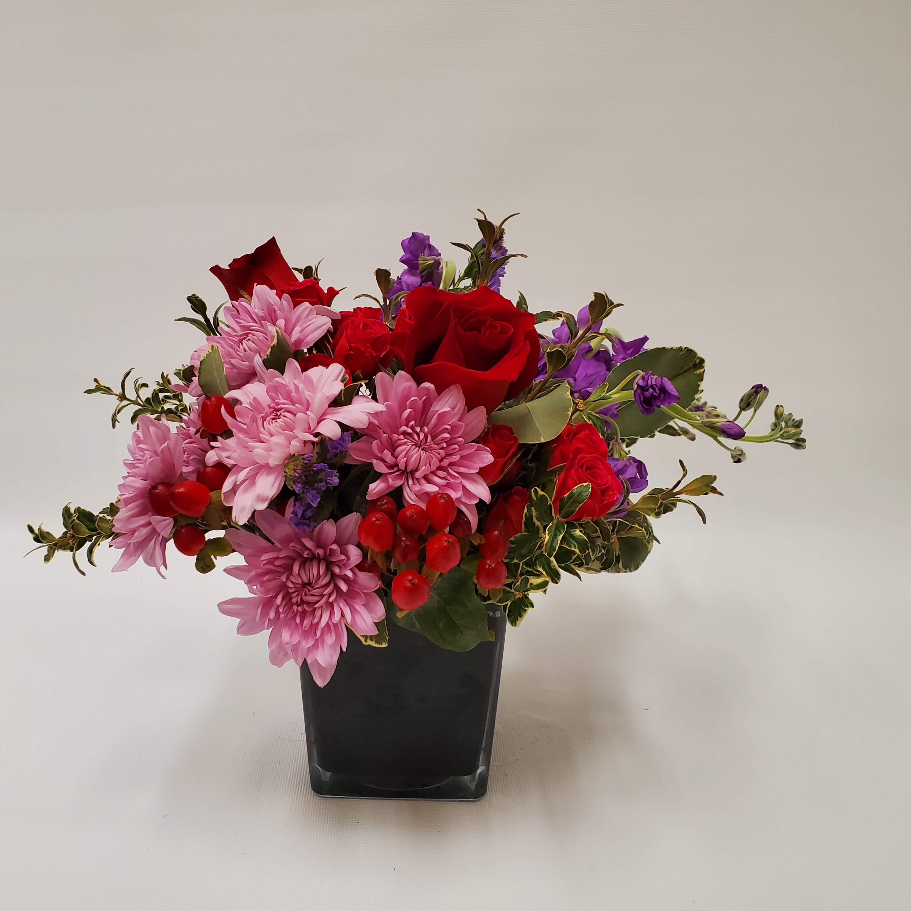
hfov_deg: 52.2
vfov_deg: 52.5
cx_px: 361
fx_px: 923
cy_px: 454
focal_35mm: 31
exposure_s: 1/59
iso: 250
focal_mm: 4.3
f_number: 2.4
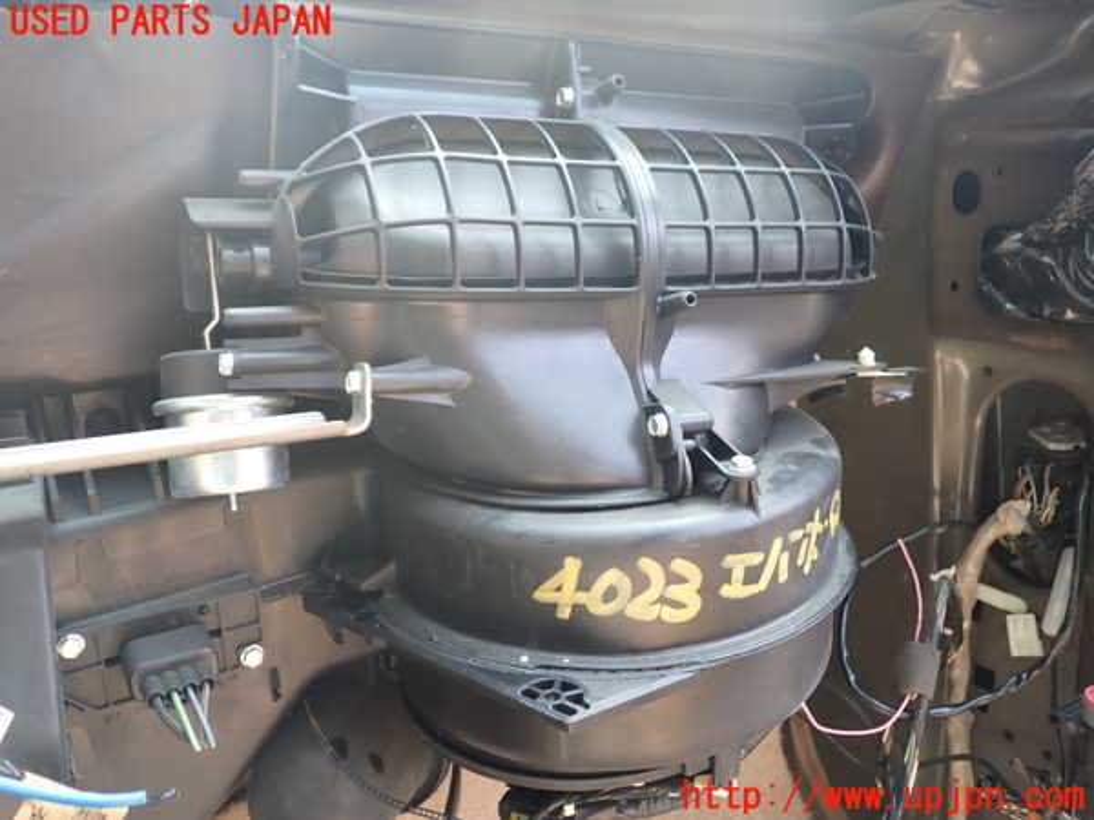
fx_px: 948
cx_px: 547
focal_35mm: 30
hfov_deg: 60.0
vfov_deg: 46.8
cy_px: 410
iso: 100
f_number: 2.3
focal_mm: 5.4
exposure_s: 1/80
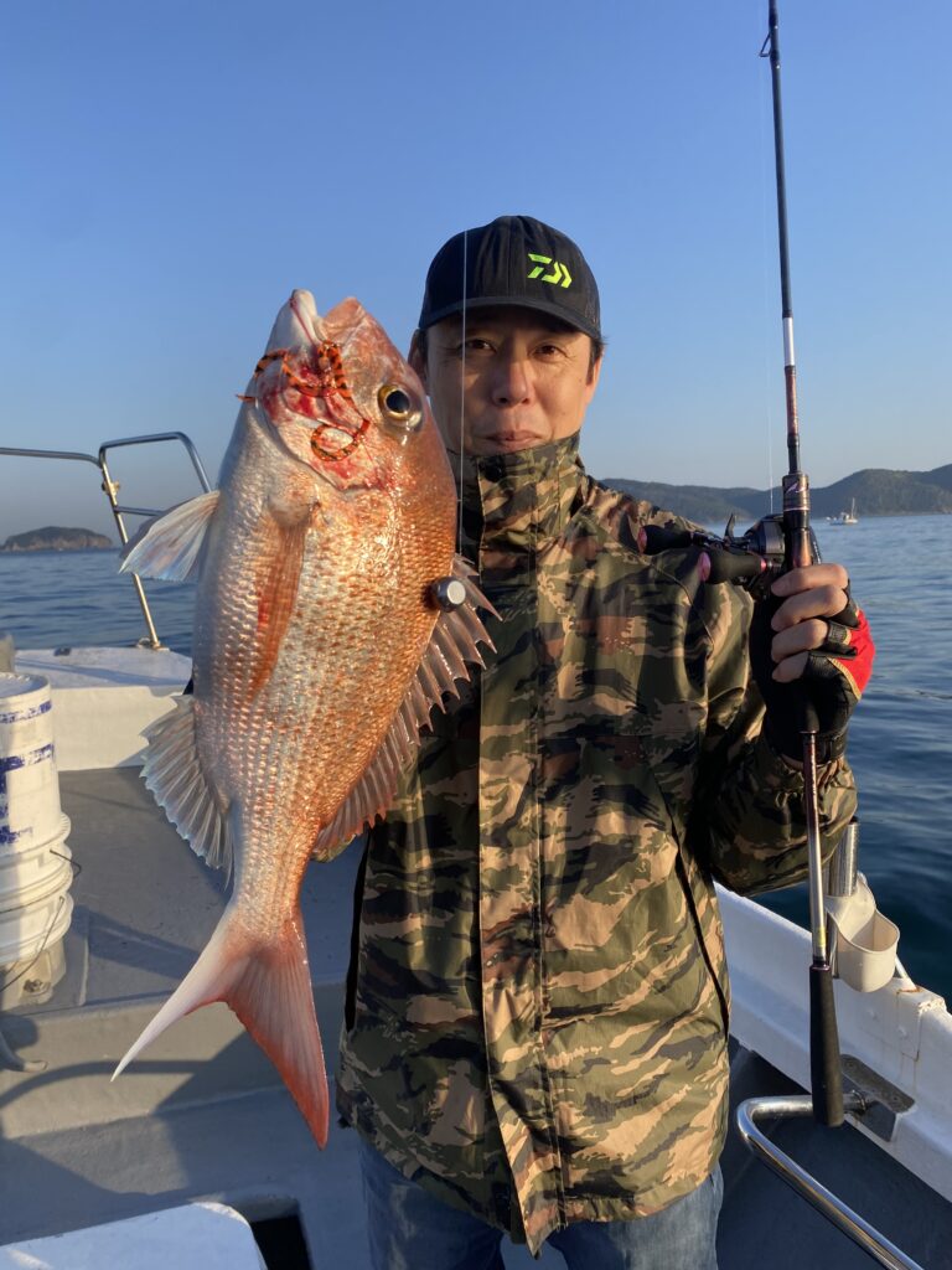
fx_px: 953
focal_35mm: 26
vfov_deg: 67.3
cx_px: 476
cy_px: 635
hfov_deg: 53.1
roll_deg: -0.1
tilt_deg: -6.0
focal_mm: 4.25
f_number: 1.8
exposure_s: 1/1170
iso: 32
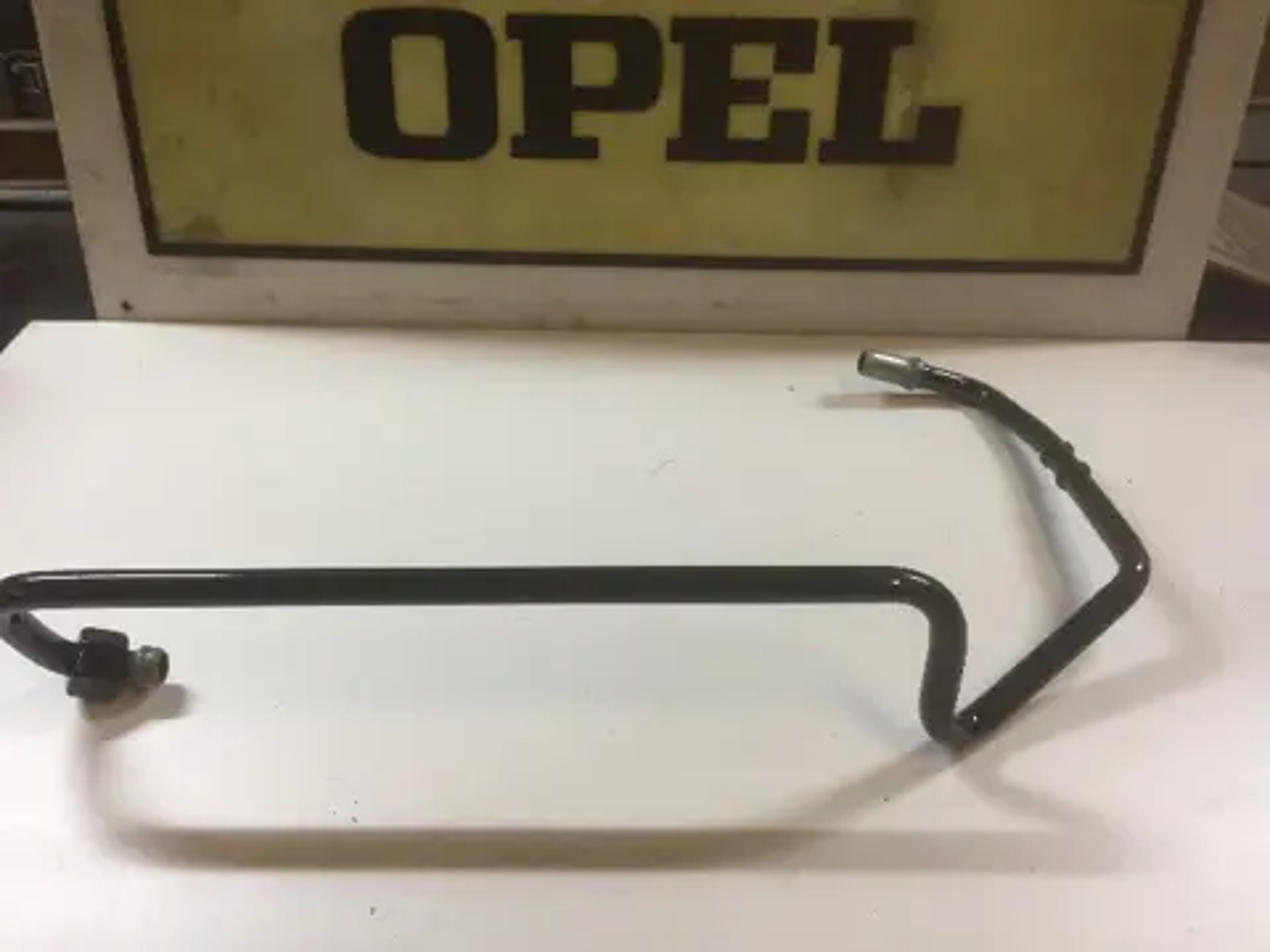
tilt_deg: -40.0
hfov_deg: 61.7
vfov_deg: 48.2
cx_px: 635
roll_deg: -0.4
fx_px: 1064
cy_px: 476
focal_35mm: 29
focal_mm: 4.15
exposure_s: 1/33
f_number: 2.2
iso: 80
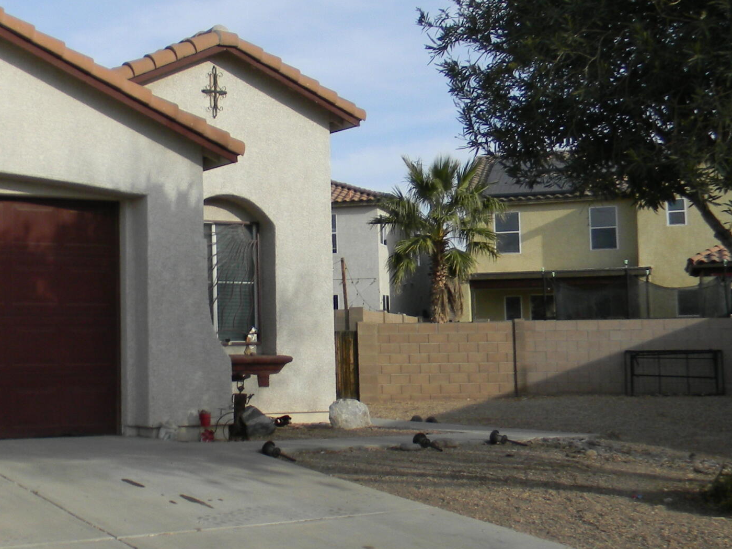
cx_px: 50
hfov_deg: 30.5
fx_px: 1269
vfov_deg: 24.4
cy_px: 256
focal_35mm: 60
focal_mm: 5
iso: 80
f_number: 7
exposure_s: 1/230
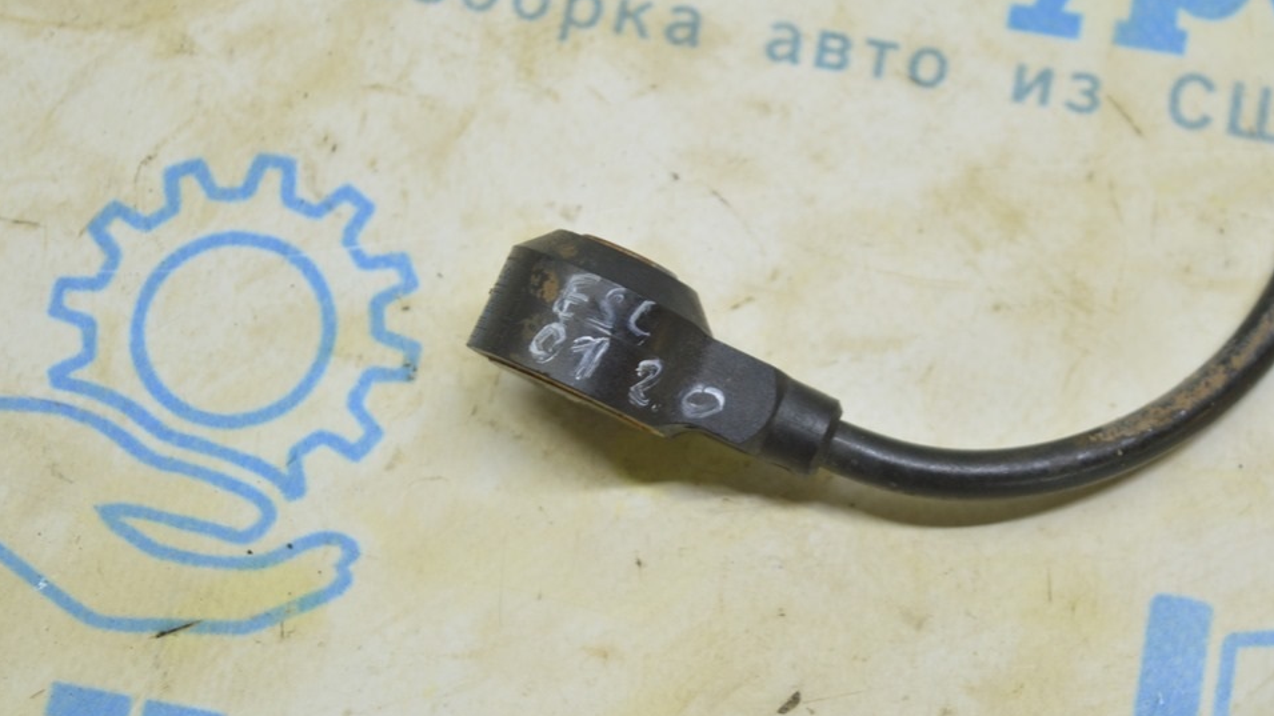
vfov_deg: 13.1
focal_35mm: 93
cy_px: 299
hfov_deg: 23.0
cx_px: 616
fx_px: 3127
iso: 400
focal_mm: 55
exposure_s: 1/20
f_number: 5.6
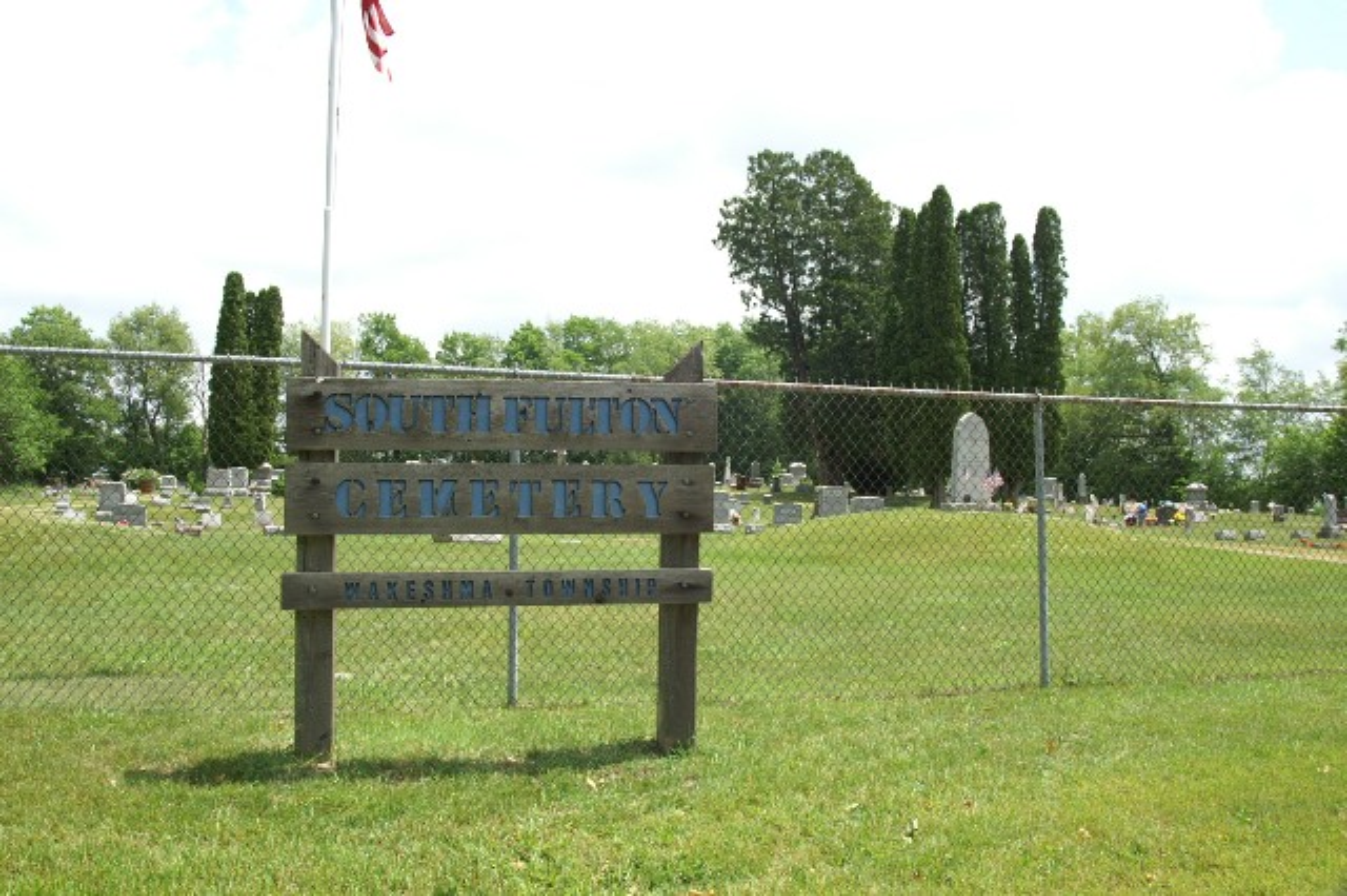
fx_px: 1122
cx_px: 674
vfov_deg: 43.6
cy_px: 448
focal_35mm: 30
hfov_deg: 62.0
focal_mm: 20
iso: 100
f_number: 10
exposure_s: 1/125
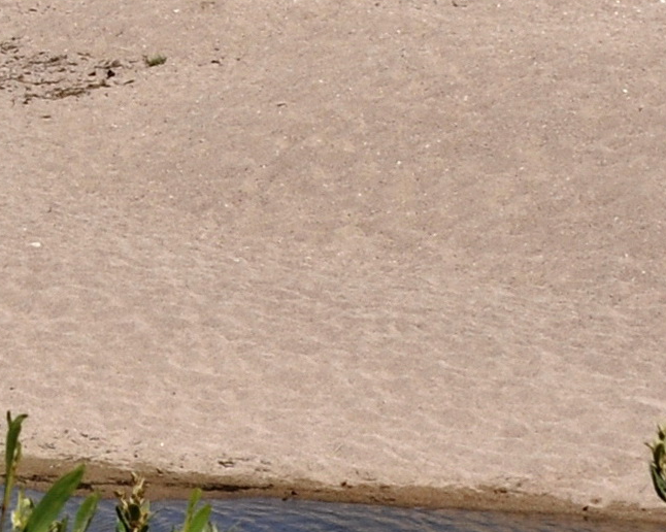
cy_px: -298
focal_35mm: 310
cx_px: -792
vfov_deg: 4.9
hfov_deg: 6.0
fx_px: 6107
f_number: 11
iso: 200
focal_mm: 34
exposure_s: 1/500
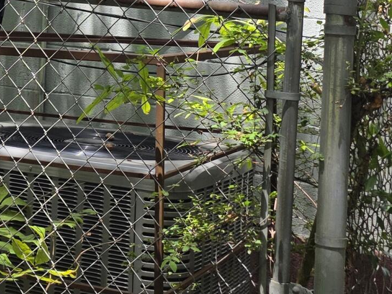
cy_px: -61
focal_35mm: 96
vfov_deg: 14.9
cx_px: -113
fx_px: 1087
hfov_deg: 19.0
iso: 80
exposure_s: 1/1318
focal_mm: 6.3
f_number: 1.7
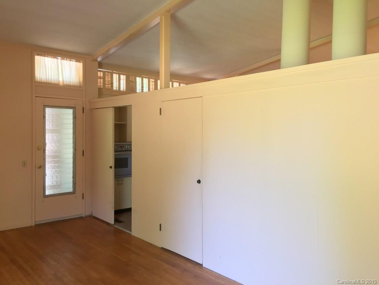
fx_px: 318
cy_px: 142
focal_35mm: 29
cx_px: 190
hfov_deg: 61.7
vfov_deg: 48.2
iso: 50
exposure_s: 1/30
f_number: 2.2
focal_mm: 4.15
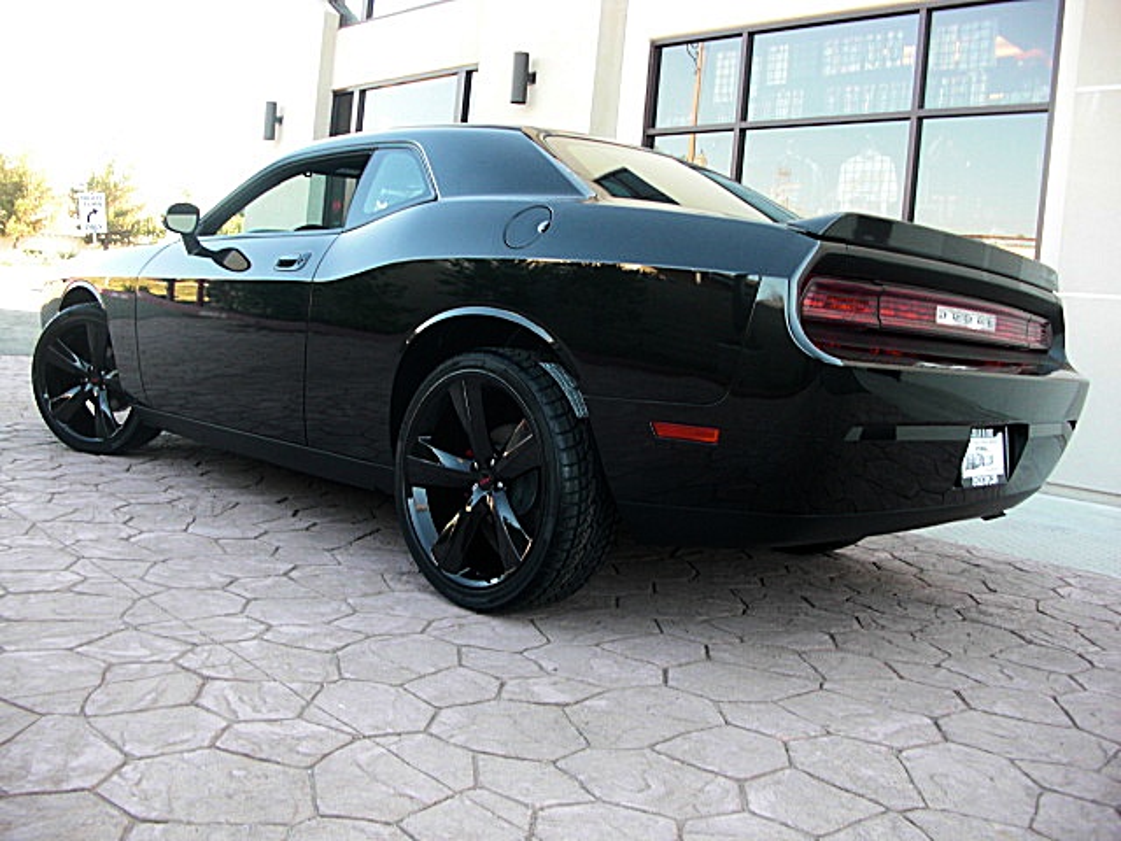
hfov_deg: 51.4
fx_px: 1166
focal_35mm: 36
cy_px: 420
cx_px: 560
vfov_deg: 39.7
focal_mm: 6.3
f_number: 2.8
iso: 100
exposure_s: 1/100
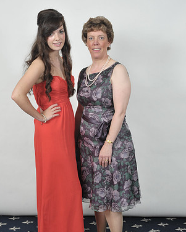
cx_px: 82
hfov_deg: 23.5
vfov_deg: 29.1
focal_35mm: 65
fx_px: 448
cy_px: 143
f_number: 7.1
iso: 1000
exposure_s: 1/160
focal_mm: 45
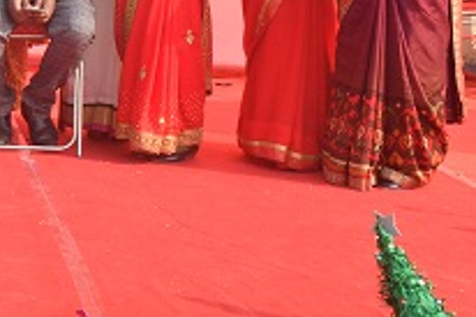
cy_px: -137
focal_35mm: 99
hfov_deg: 18.9
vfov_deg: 13.1
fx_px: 1308
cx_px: -173
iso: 320
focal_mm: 23
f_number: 14
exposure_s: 1/125
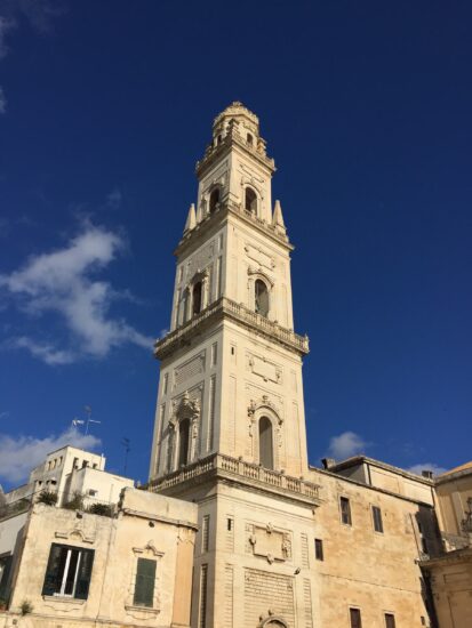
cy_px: 314
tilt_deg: +38.6
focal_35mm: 29
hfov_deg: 48.3
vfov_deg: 61.6
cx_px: 236
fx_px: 527
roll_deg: +0.4
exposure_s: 1/4950
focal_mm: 4.15
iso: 32
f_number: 2.2
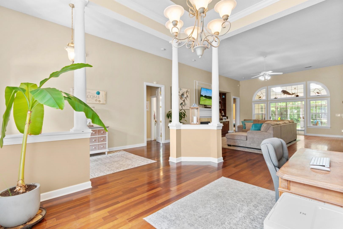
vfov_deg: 73.7
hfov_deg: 96.7
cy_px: 114
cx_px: 172
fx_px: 152
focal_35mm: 16
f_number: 4.8
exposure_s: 1/4
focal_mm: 11
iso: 100
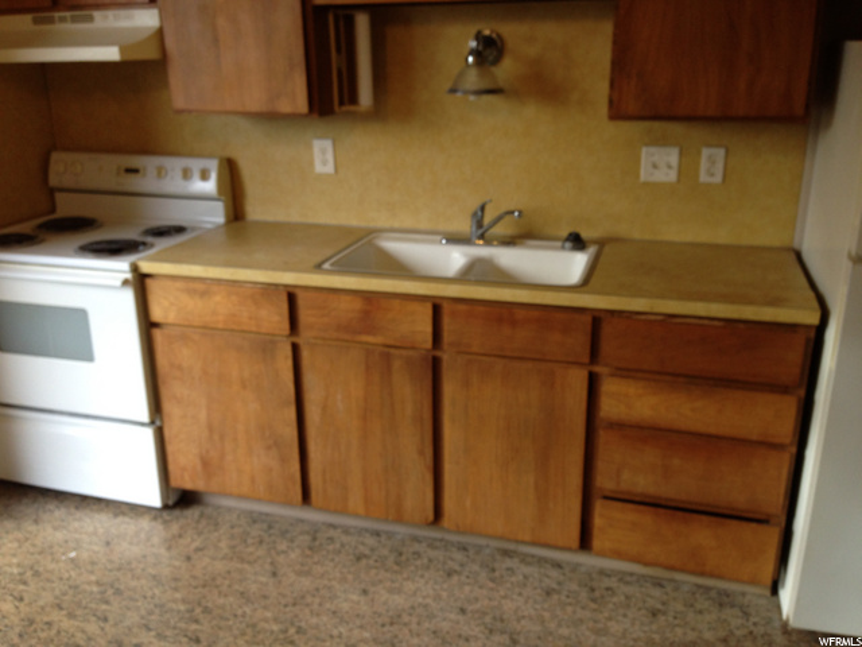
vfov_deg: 42.9
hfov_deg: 55.4
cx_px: 431
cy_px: 324
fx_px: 822
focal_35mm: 33
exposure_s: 1/60
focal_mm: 4.12
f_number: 2.4
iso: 64
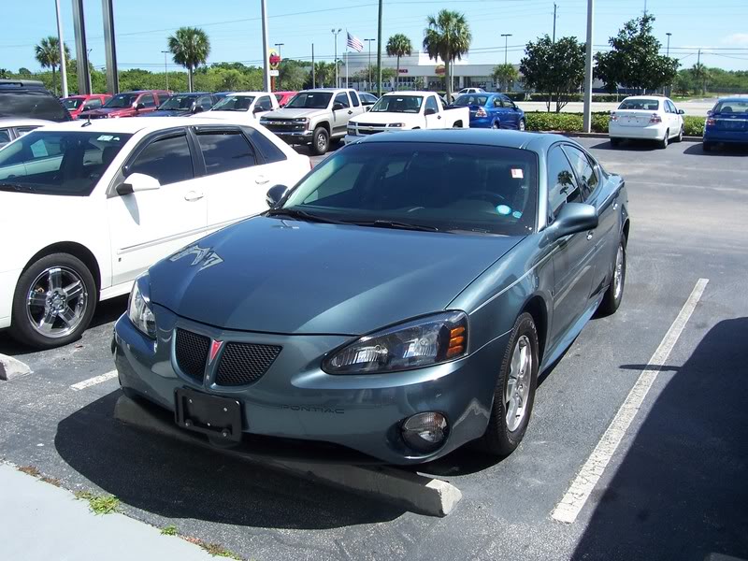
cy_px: 280
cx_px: 374
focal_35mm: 34
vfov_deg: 41.8
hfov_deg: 54.0
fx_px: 735
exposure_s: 1/350
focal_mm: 5.6
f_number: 5.6
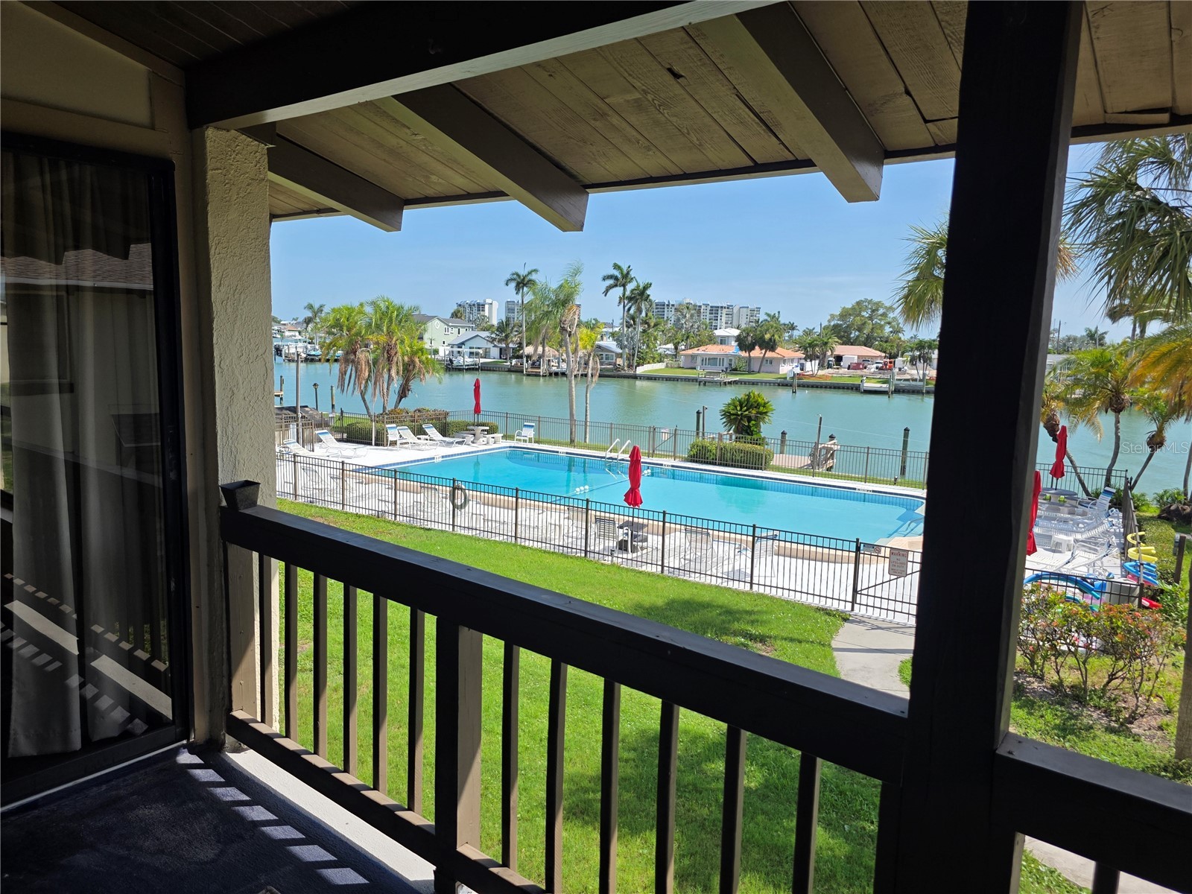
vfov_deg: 58.9
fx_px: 792
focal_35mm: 23
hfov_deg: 73.9
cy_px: 447
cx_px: 596
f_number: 1.7
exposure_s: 1/5017
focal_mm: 6.3
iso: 80
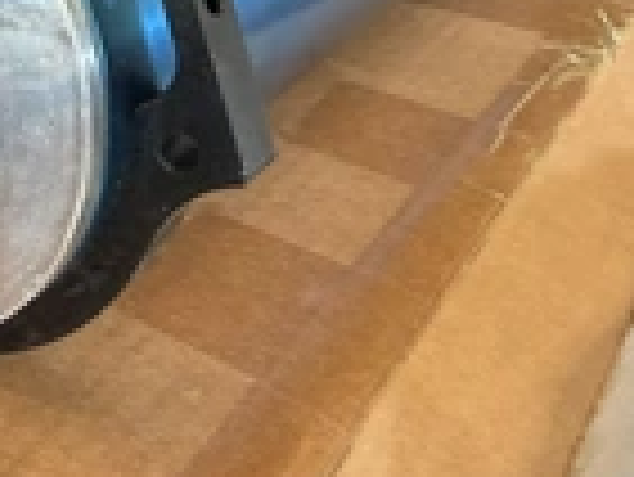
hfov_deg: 26.5
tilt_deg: -16.0
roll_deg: -2.6
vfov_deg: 19.8
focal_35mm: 68
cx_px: -45
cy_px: -148
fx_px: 1246
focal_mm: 2.22
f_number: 2.2
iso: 500
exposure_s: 1/60
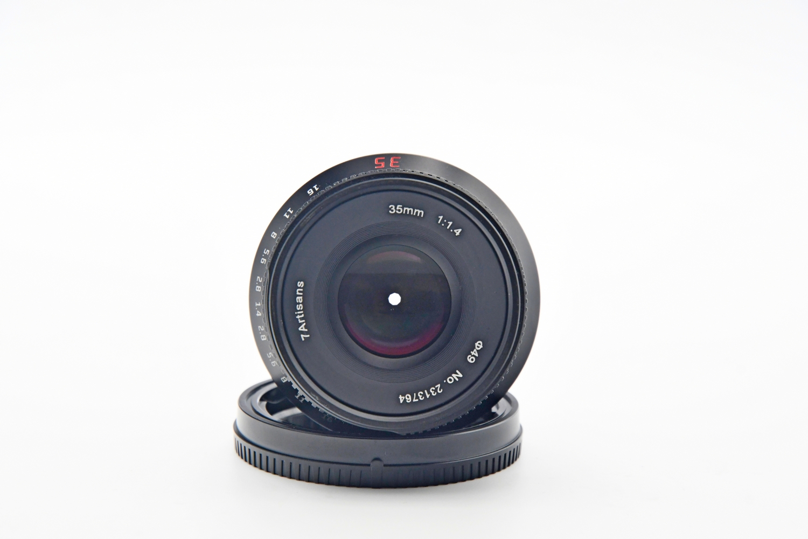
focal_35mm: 120
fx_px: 2693
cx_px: 404
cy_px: 270
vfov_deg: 11.4
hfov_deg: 17.1
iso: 1250
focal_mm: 80
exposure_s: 1/125
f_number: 8
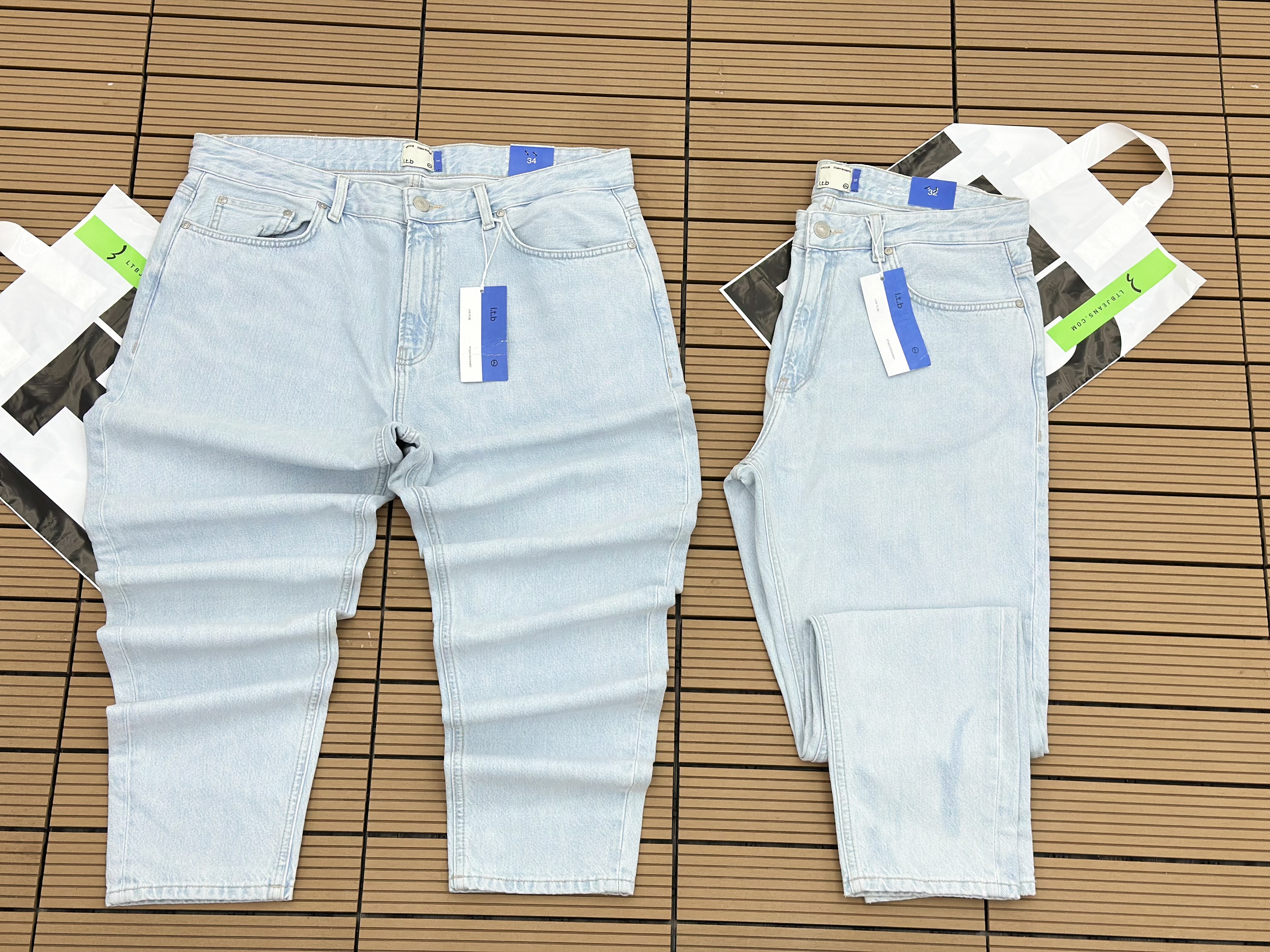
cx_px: 635
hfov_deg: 39.7
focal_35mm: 48
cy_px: 476
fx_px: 1761
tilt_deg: -71.2
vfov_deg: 30.3
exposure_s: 1/60
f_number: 1.78
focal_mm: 6.86
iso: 80
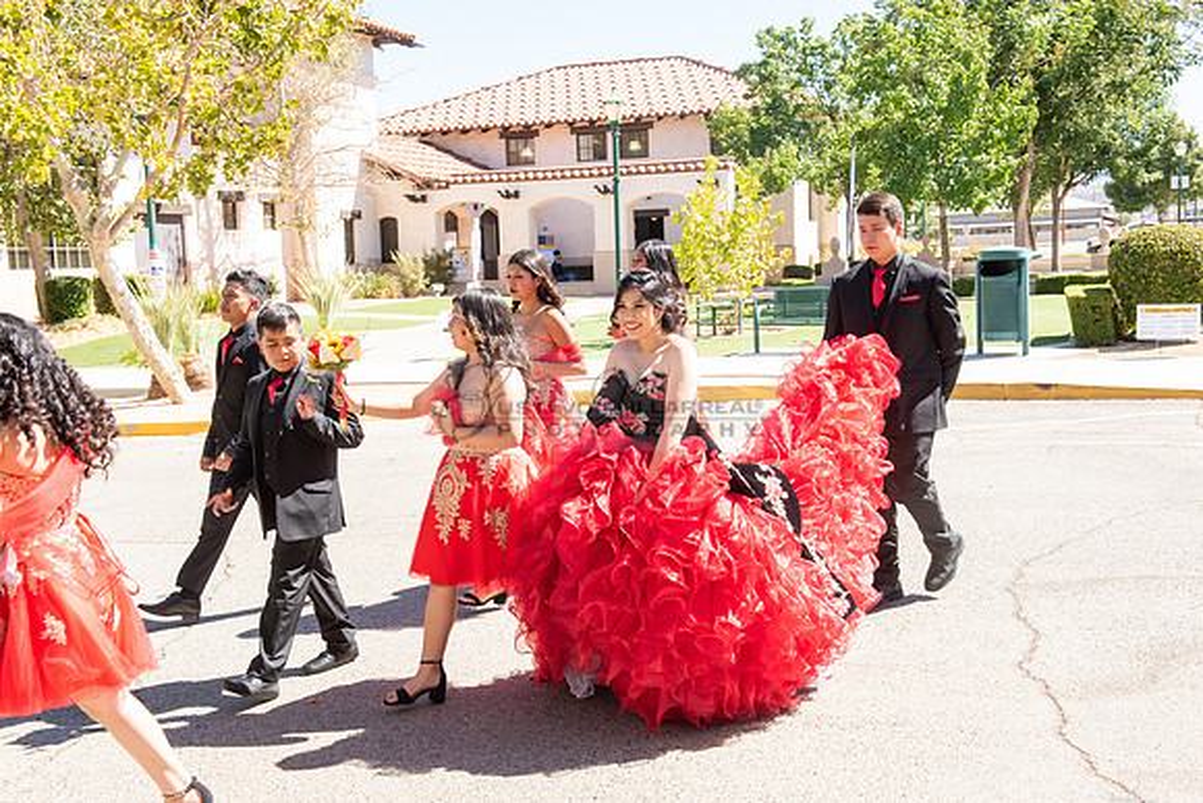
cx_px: 602
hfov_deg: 46.4
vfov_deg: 31.9
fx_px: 1404
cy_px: 402
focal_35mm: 42
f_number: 11
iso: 500
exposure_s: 1/200
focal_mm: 42
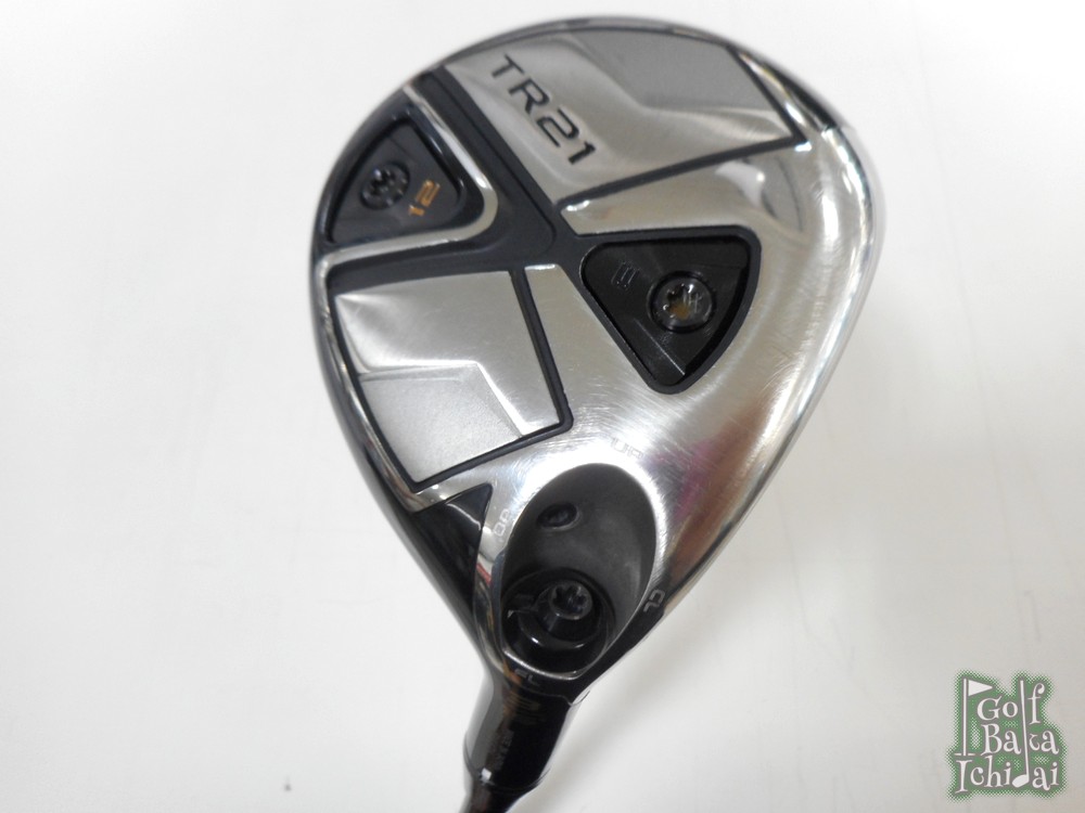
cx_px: 542
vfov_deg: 54.9
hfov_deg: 69.4
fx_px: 784
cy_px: 406
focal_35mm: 25
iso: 180
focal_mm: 4.5
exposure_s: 1/30
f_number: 3.7
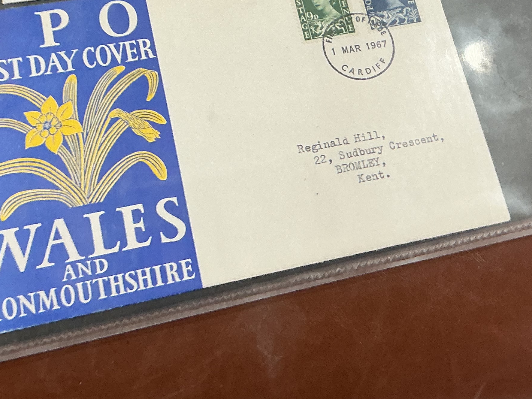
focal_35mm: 66
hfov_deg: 29.4
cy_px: -18
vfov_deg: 21.3
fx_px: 1014
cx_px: 267
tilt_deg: -68.5
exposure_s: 1/50
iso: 64
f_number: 1.8
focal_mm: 3
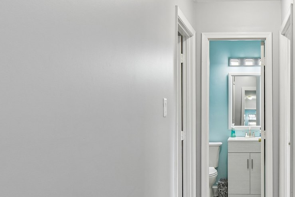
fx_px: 320
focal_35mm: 39
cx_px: 237
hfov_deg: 46.9
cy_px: 119
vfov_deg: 34.1
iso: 360
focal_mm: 14
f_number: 8
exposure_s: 1/15
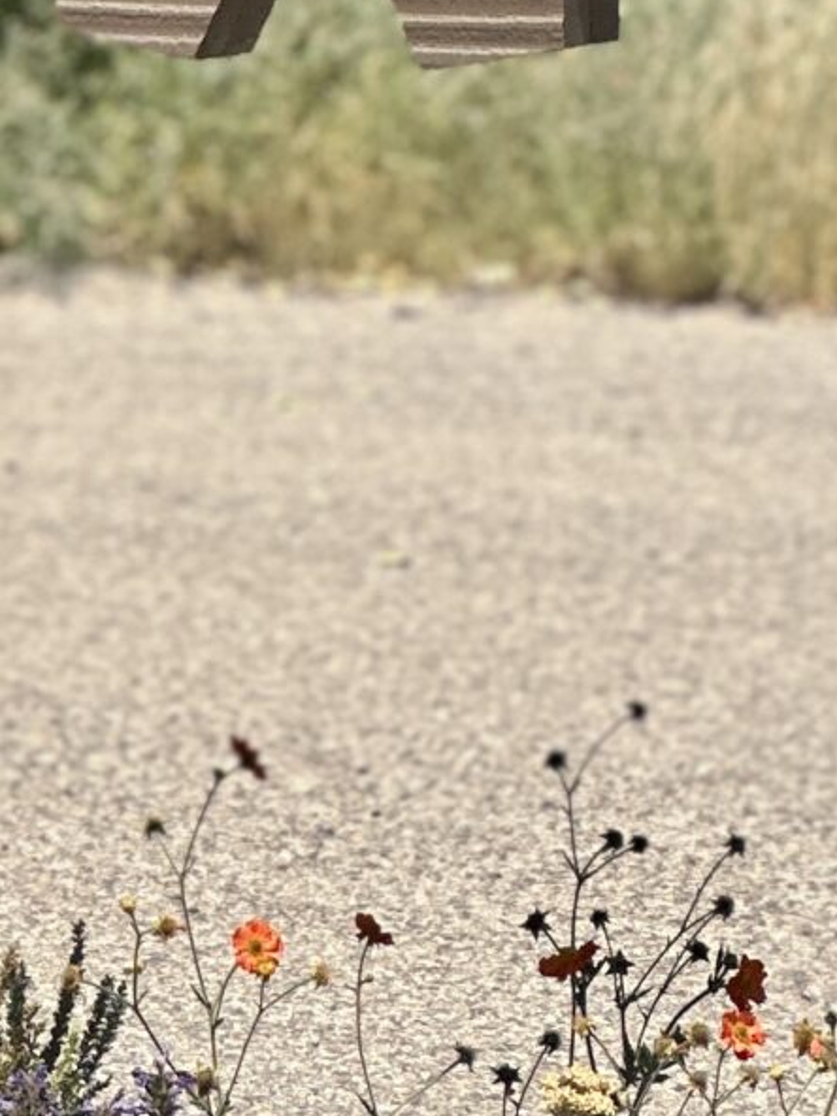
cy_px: -897
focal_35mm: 333
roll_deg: -0.3
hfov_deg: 4.5
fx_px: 10736
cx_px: -181
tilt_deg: +2.1
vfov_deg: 5.8
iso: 32
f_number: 2.8
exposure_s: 1/641
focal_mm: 9
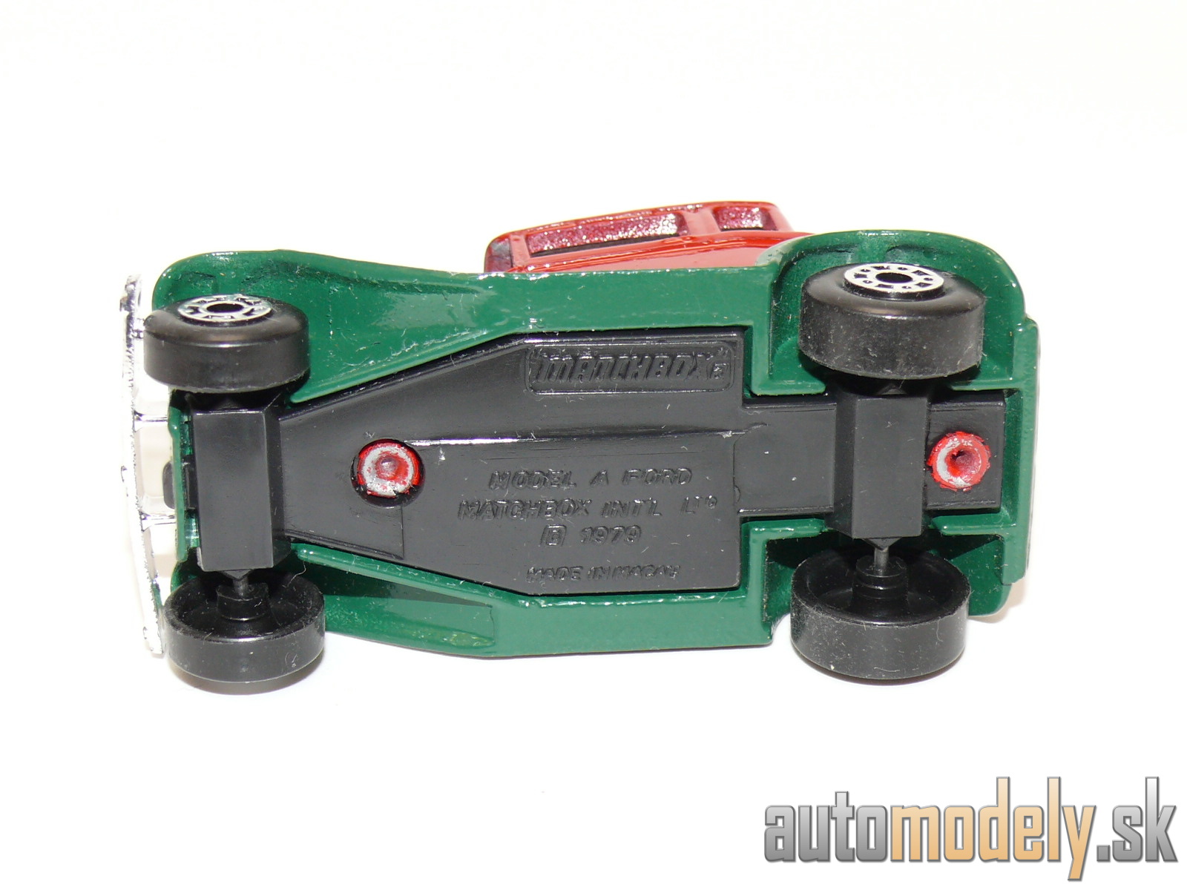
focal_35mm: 89
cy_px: 445
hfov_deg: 22.0
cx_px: 594
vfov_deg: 16.6
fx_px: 3052
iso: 100
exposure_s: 1/30
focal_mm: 12.5
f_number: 4
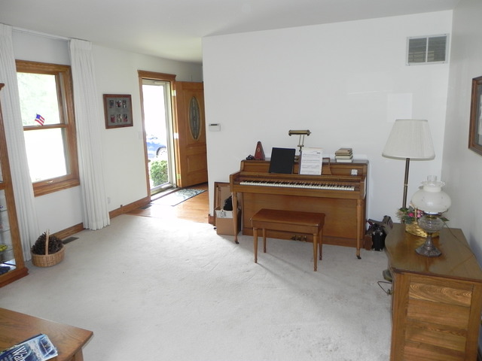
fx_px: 362
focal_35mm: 26
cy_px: 180
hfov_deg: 67.3
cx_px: 241
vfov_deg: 53.1
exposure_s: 1/30
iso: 194
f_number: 2.8
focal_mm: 4.6
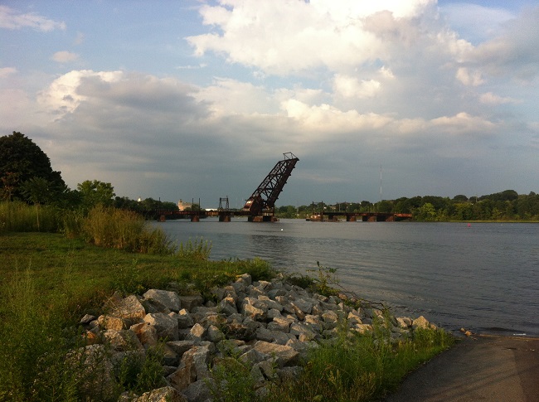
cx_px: 270
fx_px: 544
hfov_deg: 52.7
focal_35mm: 35
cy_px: 201
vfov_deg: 40.6
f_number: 2.8
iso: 80
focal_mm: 3.85
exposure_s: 1/887
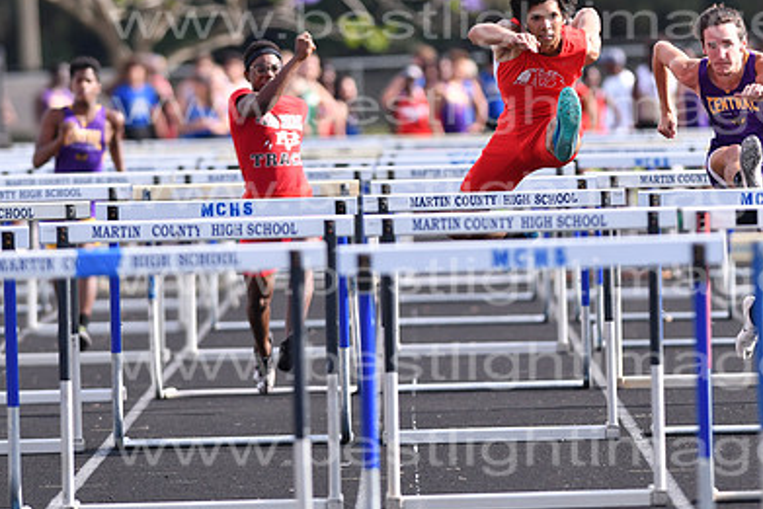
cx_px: 558
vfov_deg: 2.1
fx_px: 14141
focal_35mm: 667
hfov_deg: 3.1
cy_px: 153
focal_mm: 300
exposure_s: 1/2500
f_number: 4
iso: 400
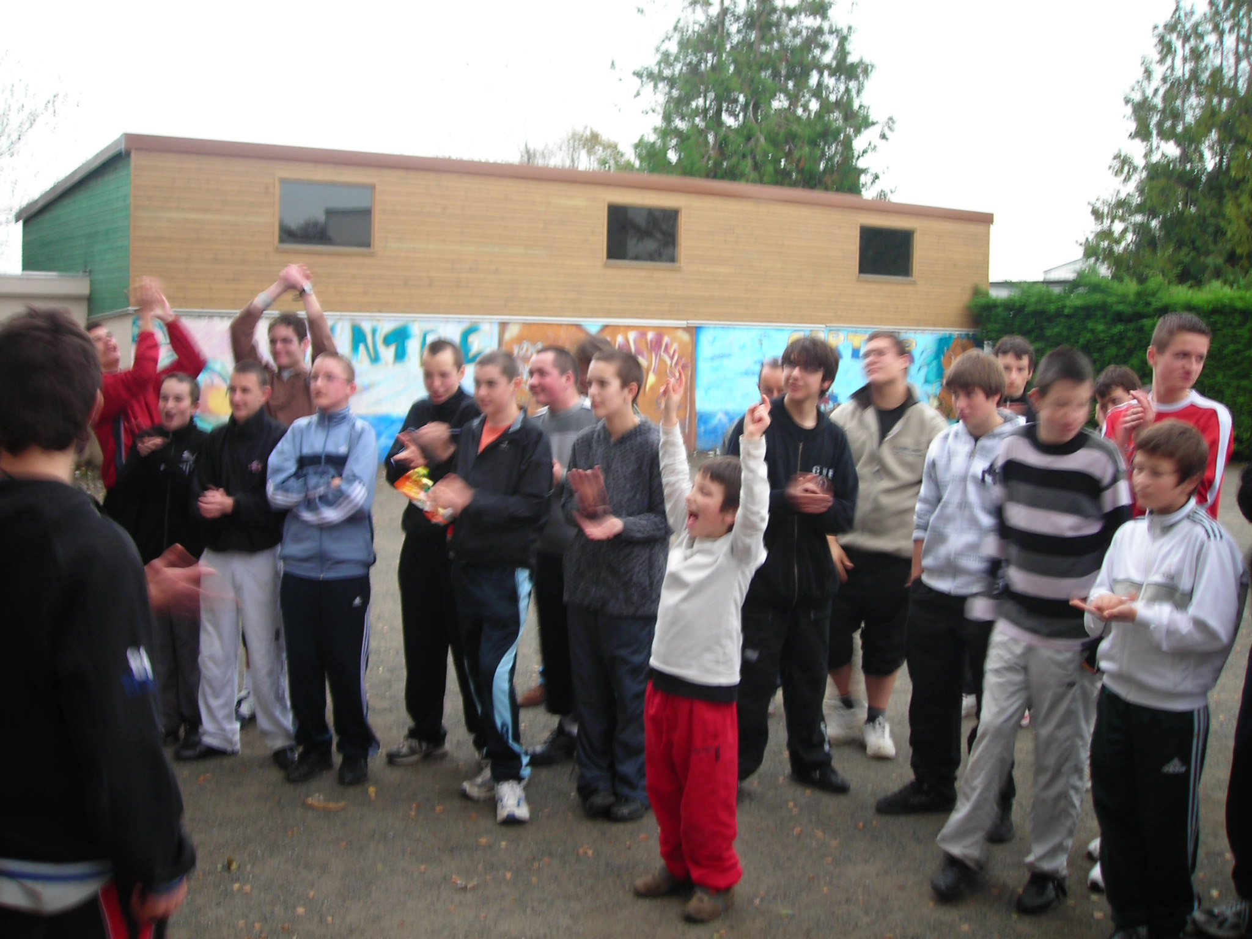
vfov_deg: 37.7
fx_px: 1374
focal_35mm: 38
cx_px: 626
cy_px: 470
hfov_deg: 49.0
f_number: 3.2
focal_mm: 6.3
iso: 50
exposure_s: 1/8.3
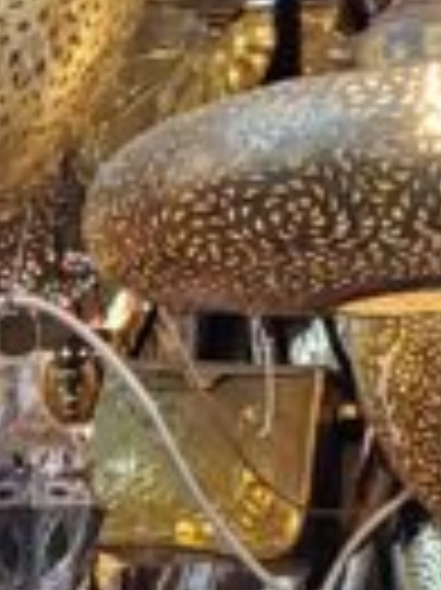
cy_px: 833
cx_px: -554
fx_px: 3471
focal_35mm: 204
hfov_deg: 6.9
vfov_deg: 9.5
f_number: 2.4
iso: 320
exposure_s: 1/100
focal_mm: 4.3
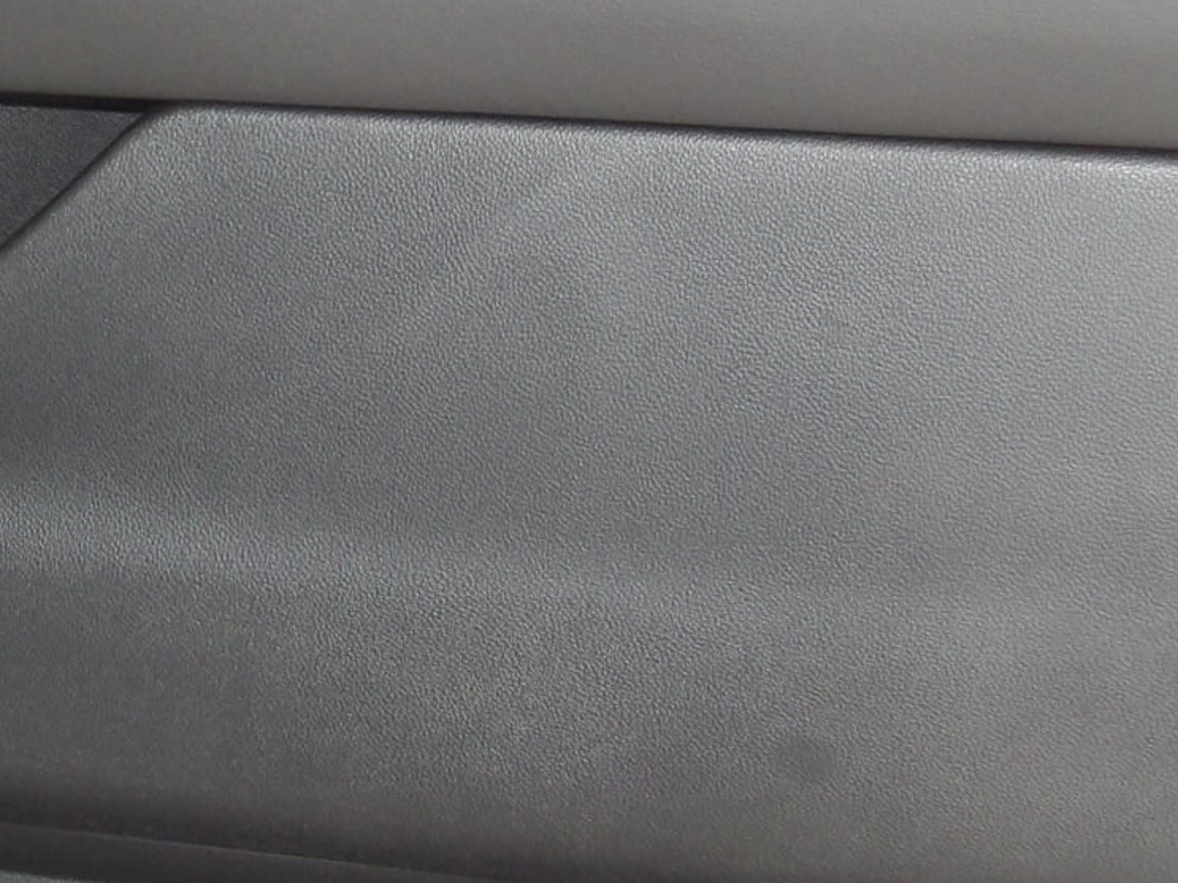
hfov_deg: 14.2
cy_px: 260
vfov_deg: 10.9
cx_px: -63
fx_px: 4627
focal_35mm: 136
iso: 200
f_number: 3.7
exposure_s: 1/33
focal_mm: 7
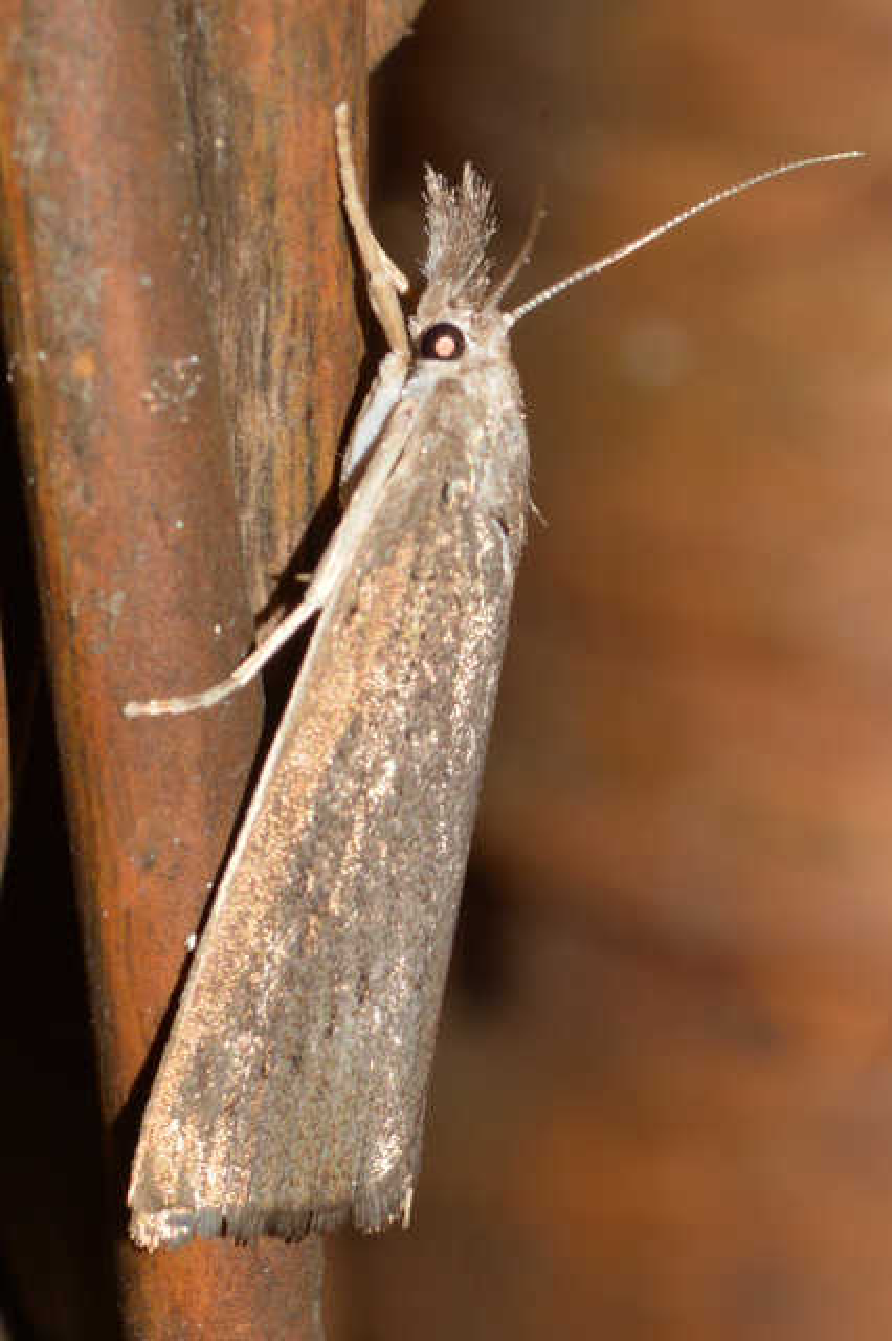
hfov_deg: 9.1
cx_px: 446
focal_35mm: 150
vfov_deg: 13.7
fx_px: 5581
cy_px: 670
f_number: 20
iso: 100
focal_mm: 100
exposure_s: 1/200
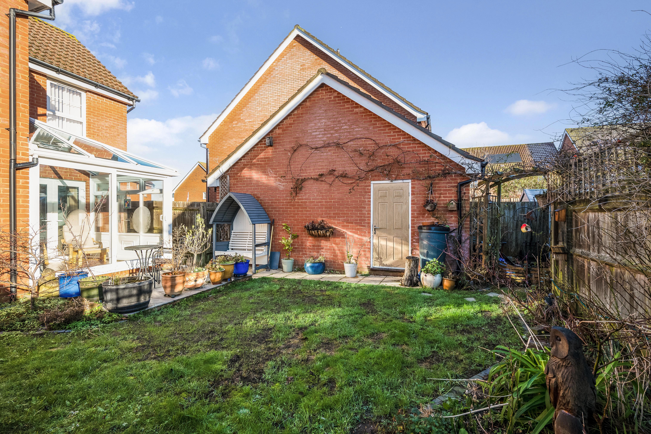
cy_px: 217
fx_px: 298
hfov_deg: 95.0
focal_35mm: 16
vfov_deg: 72.1
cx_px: 326
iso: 250
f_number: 8
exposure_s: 1/200
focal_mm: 16.5
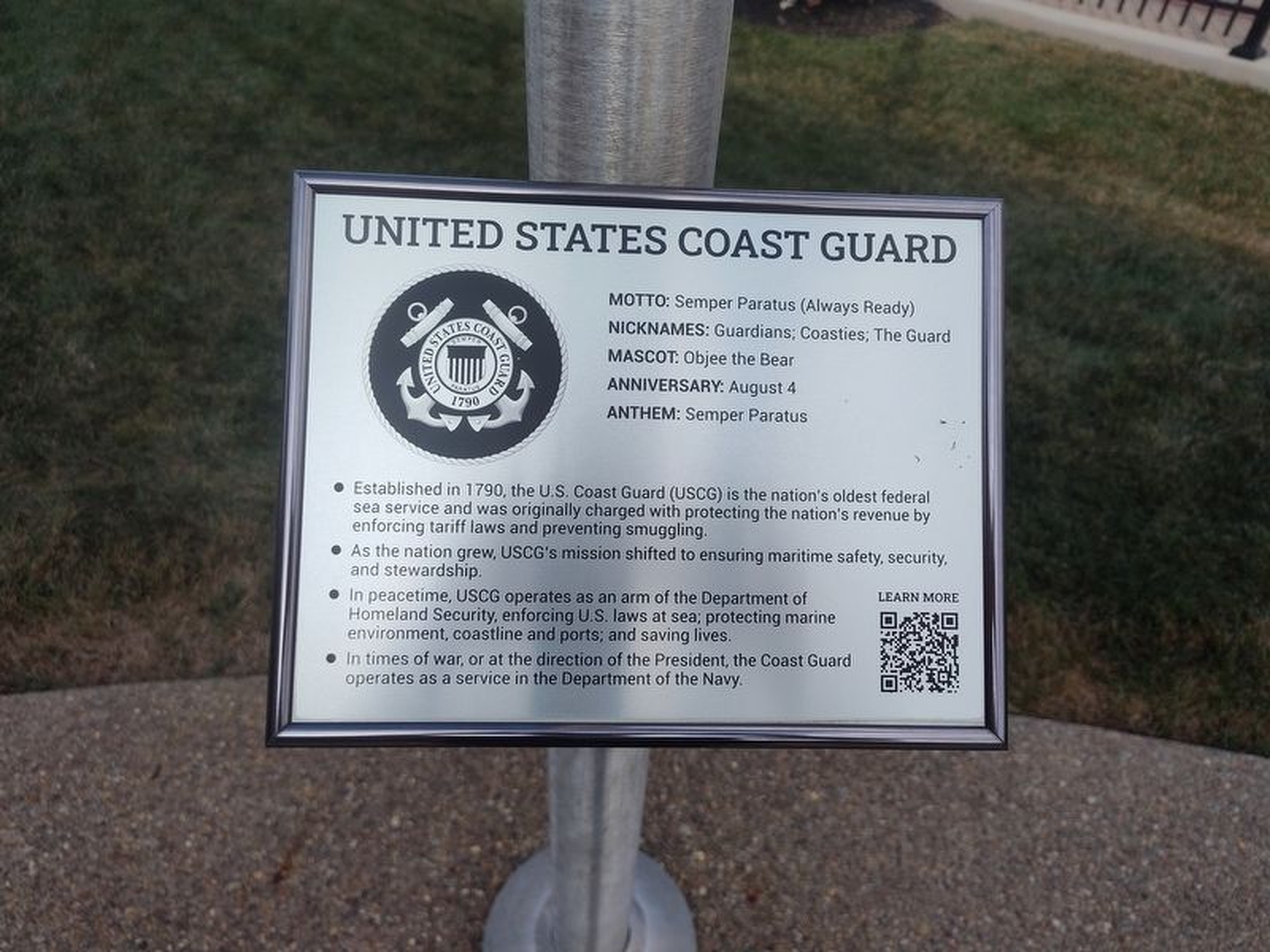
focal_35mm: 23
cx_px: 635
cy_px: 476
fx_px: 844
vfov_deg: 58.9
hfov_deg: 73.9
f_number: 1.8
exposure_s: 1/1553
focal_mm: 5.56
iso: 100
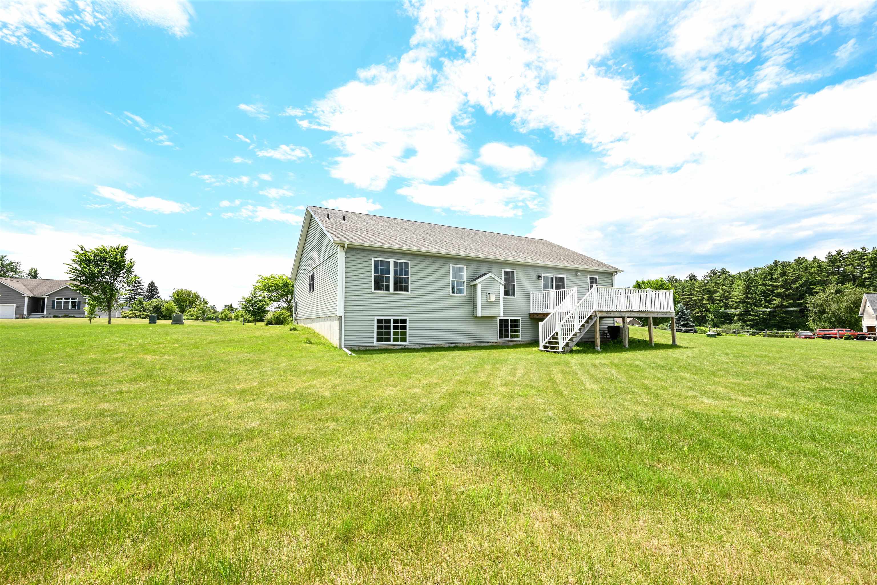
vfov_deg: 81.2
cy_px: 292
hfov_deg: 104.3
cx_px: 438
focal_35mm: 14
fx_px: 341
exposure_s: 1/40
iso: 100
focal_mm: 14
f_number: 14
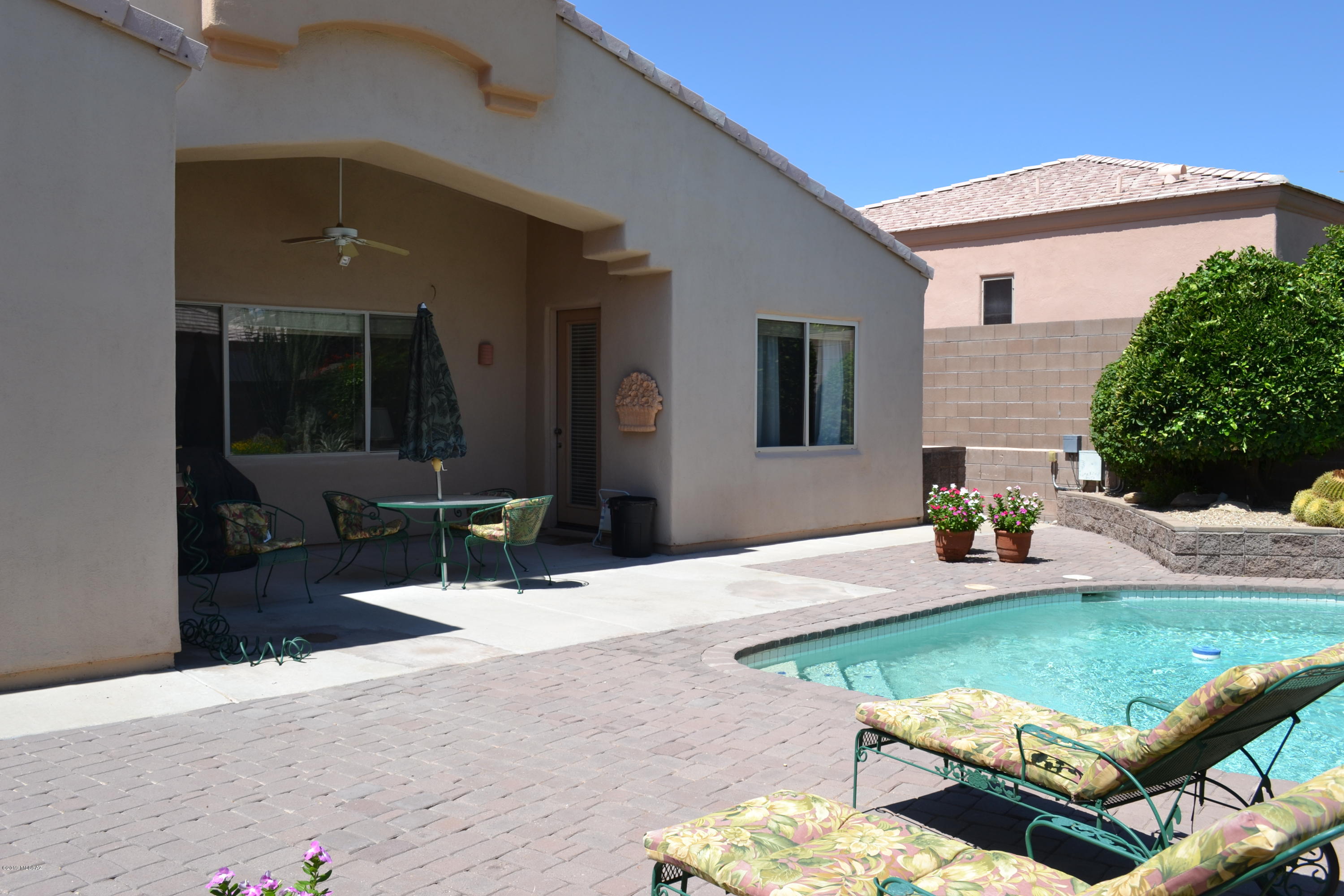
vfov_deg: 43.6
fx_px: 1120
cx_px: 672
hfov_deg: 61.9
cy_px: 448
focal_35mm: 30
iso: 100
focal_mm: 20
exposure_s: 1/200
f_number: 7.1
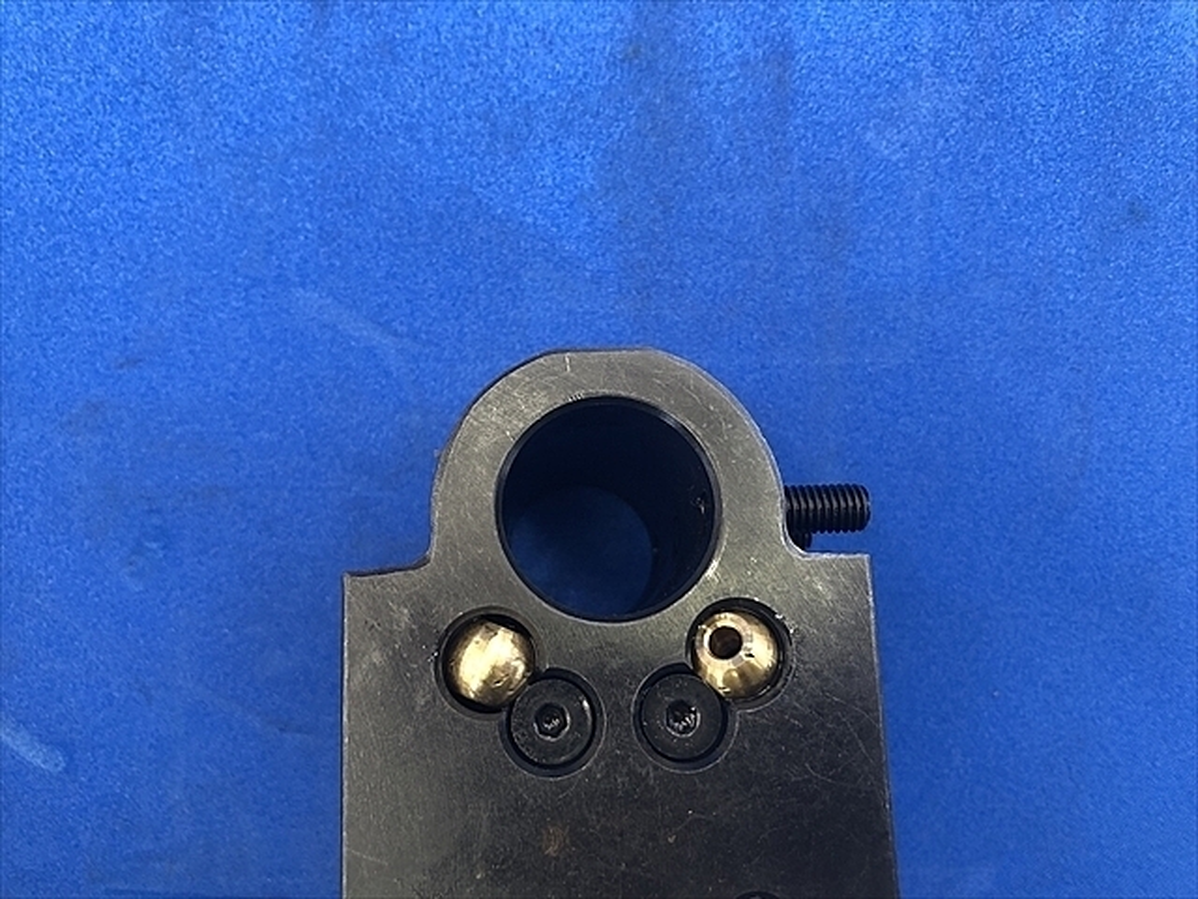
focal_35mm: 28
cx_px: 599
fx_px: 969
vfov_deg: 49.7
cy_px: 450
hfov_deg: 63.4
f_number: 1.8
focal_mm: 3.99
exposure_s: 1/15
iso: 50
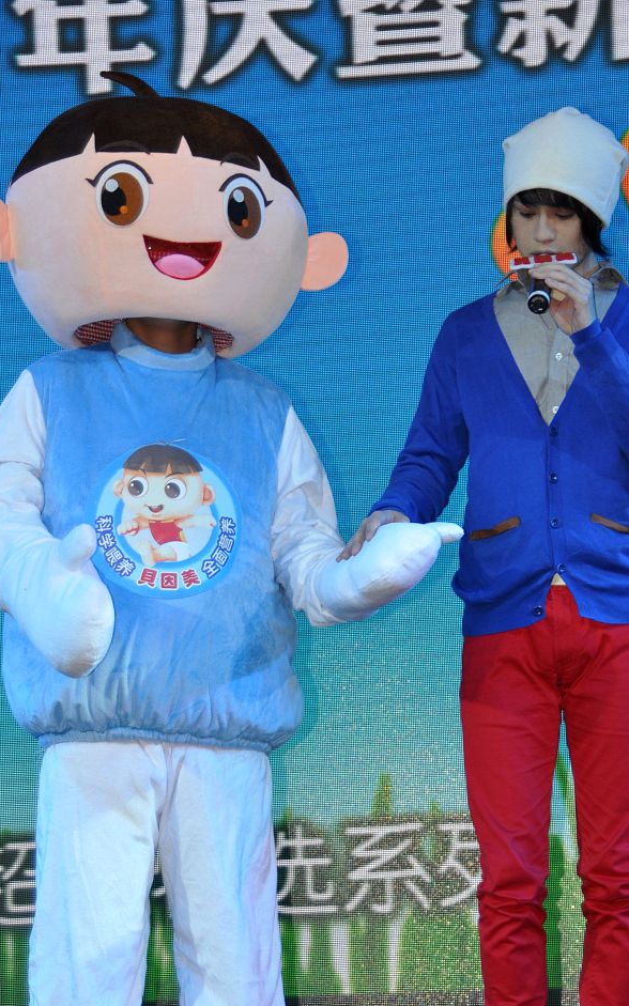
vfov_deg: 18.4
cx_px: 300
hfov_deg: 11.6
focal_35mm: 113
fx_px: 3100
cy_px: 606
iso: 200
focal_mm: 58
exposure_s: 1/160
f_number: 5.6
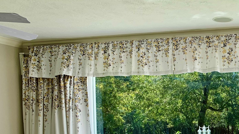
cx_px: 221
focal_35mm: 56
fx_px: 355
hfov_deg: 34.8
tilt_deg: -3.0
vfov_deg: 20.6
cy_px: 141
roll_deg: -0.5
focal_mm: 4.25
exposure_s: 1/796
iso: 25
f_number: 1.8
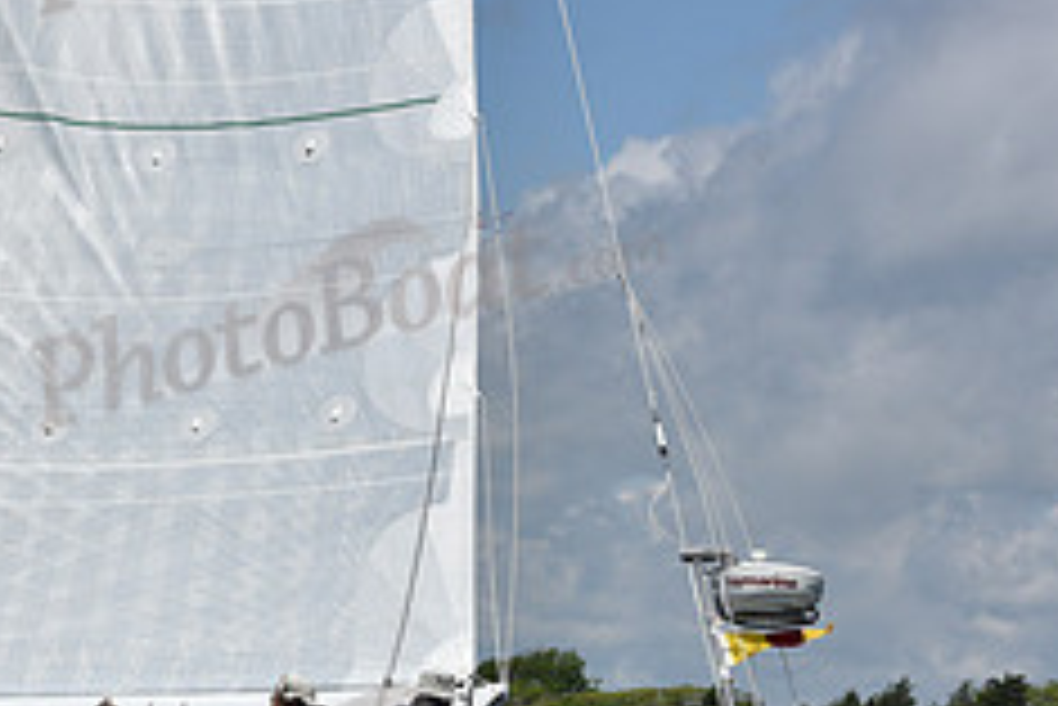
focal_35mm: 173
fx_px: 5087
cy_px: 609
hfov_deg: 11.6
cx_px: -198
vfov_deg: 7.9
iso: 250
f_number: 9
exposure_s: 1/1250
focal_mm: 70
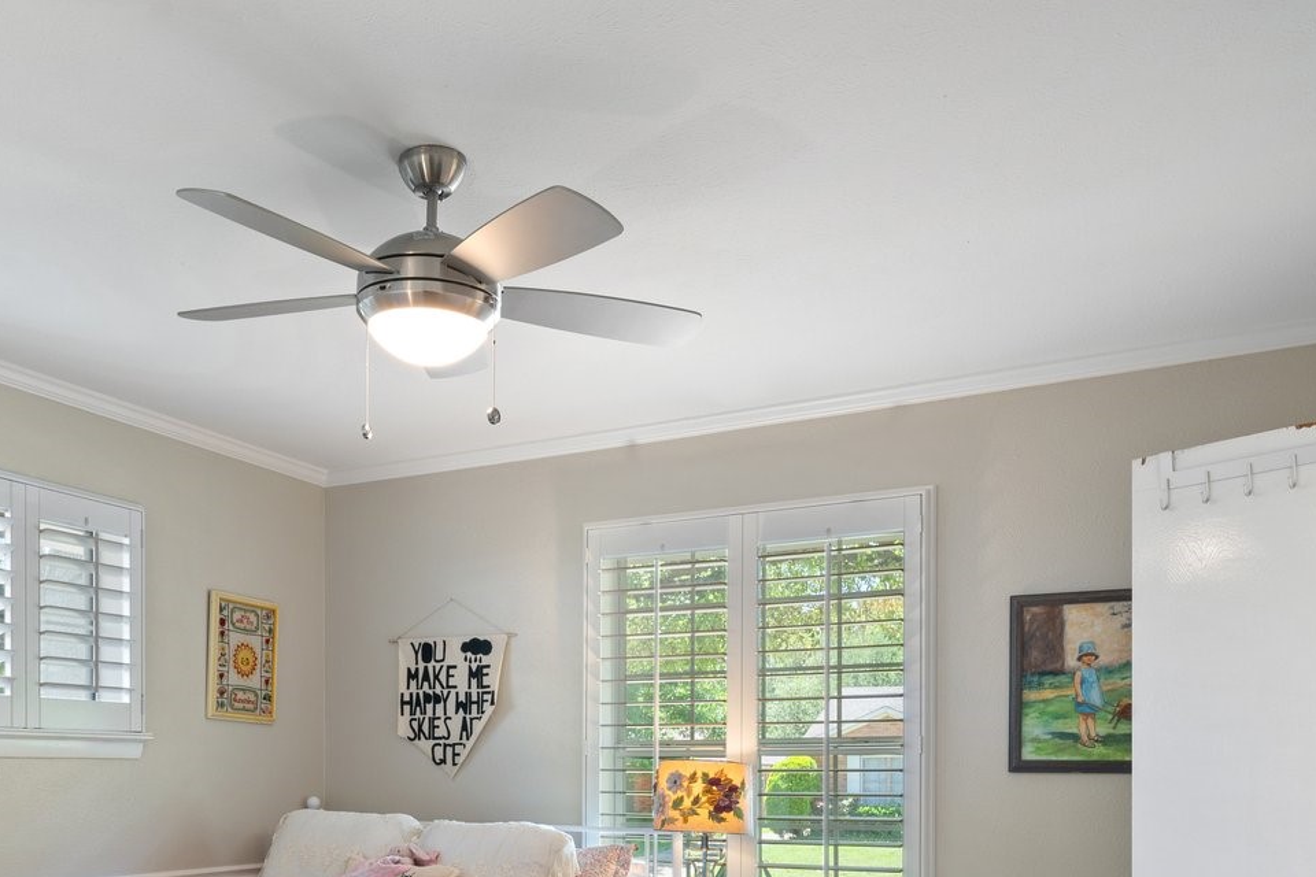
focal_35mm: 32
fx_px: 1170
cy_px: 793
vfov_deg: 38.3
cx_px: 520
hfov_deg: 58.2
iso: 320
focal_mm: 15
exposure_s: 1
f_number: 9
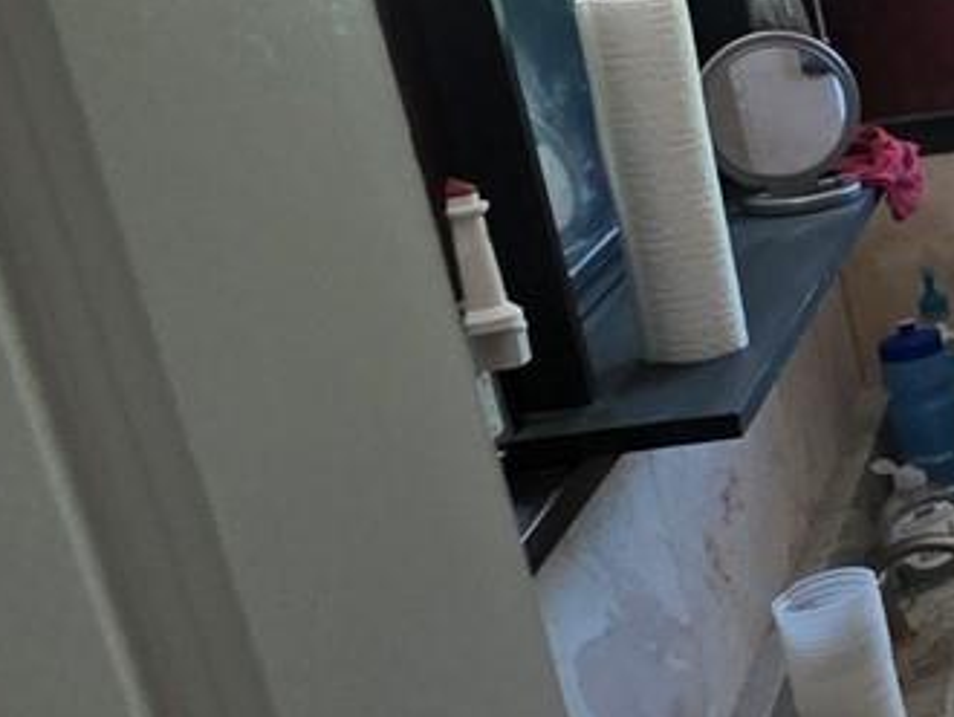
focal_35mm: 63
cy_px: 150
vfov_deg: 23.0
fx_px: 1738
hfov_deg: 18.0
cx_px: 1998
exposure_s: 1/60
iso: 500
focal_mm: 2.2
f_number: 1.9
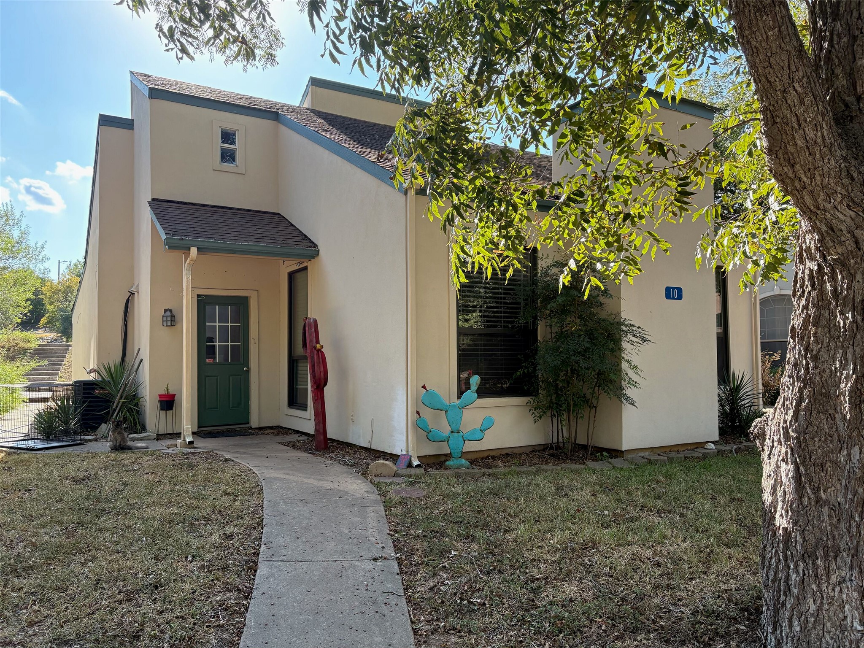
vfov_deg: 53.1
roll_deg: +1.3
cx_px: 432
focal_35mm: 26
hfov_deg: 67.3
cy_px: 324
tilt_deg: +3.4
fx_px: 649
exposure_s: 1/519
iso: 64
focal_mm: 5.96
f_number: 1.6
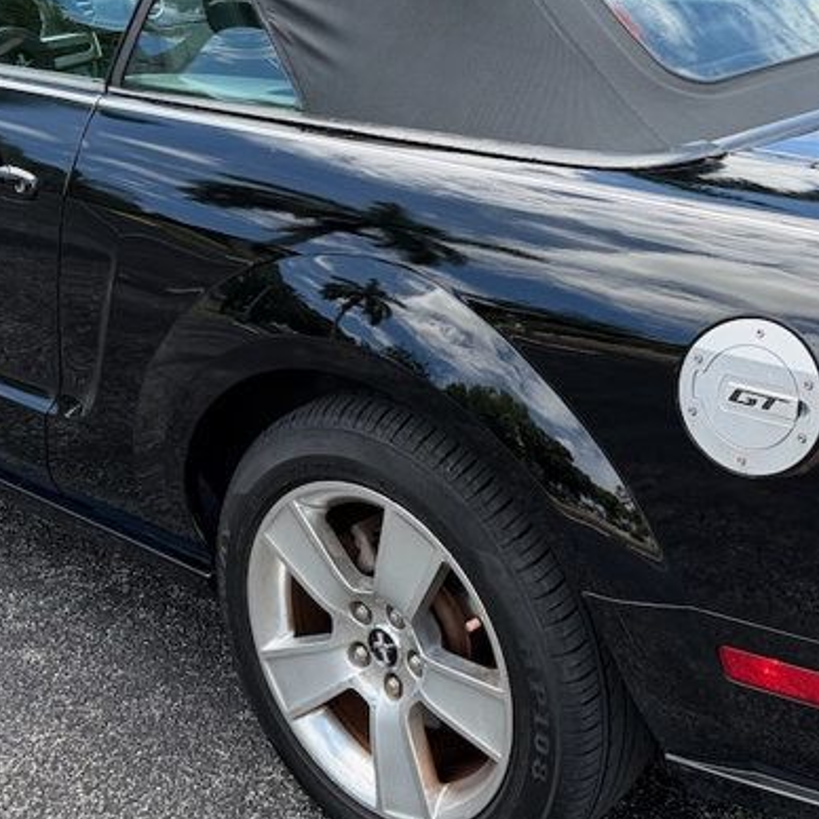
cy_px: 293
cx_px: 496
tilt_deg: -19.1
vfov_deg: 30.4
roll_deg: +0.3
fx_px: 1499
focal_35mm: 56
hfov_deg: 30.5
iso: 80
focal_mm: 6.76
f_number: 1.78
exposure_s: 1/1075
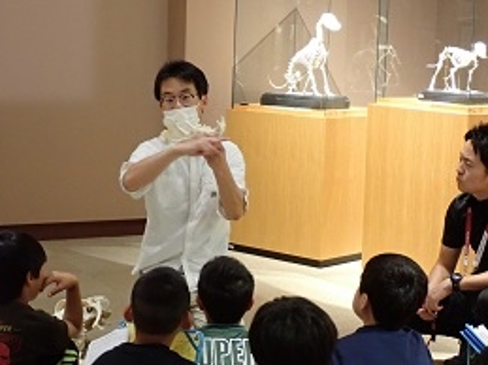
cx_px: 220
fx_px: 1141
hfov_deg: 24.1
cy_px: 200
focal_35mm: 81
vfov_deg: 18.2
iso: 800
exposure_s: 1/30
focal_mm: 9.01
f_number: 3.2
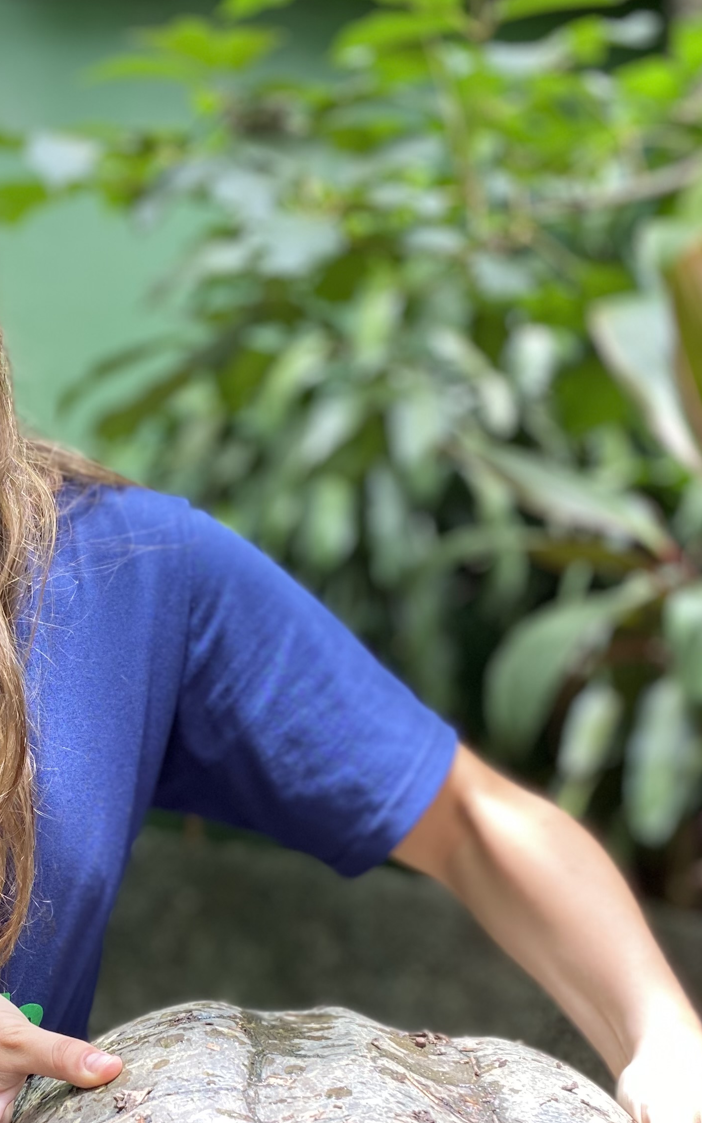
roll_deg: -2.5
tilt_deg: -0.7
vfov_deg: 39.1
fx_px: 1500
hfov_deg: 25.6
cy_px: 932
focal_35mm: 49
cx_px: 88
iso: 100
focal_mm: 4.25
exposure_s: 1/121
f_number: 1.8
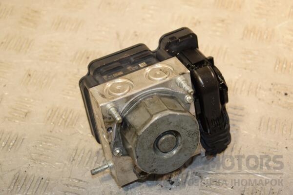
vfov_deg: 14.7
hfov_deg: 21.9
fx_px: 757
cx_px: 146
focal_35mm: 93
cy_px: 98
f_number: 6.3
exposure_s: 1/200
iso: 800
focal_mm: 62
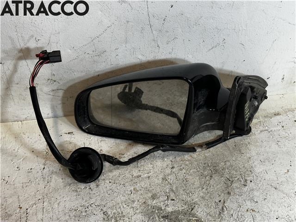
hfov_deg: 39.7
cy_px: 111
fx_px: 410
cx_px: 148
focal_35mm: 48
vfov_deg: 30.3
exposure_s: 1/100
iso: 64
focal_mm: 6.86
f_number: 1.78
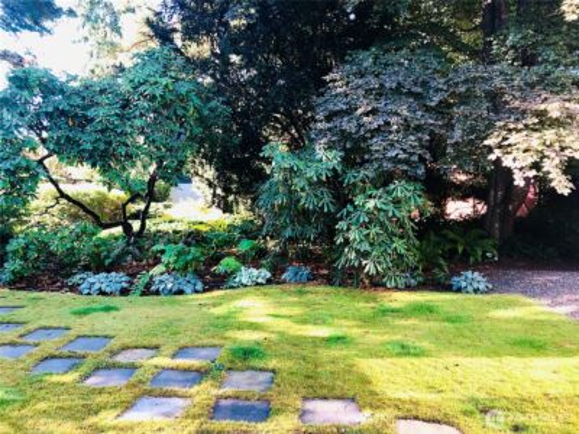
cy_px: 217
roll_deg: +0.4
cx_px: 290
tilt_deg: -6.6
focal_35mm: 28
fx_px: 468
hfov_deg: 63.4
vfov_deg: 49.7
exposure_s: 1/40
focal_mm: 3.99
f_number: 1.8
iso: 25
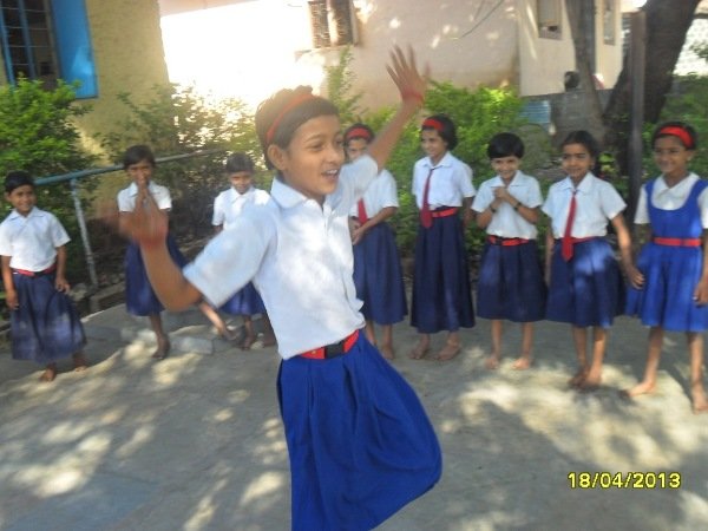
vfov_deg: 38.7
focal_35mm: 37
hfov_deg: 50.1
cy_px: 266
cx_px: 354
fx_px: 757
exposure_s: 1/125
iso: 100
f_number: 4
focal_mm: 6.6
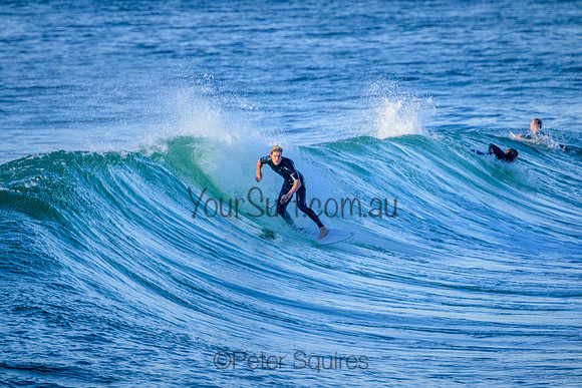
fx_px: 12936
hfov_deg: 2.6
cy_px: 194
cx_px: 291
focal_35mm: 800
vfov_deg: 1.7
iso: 1800
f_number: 11
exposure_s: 1/2000
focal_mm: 800
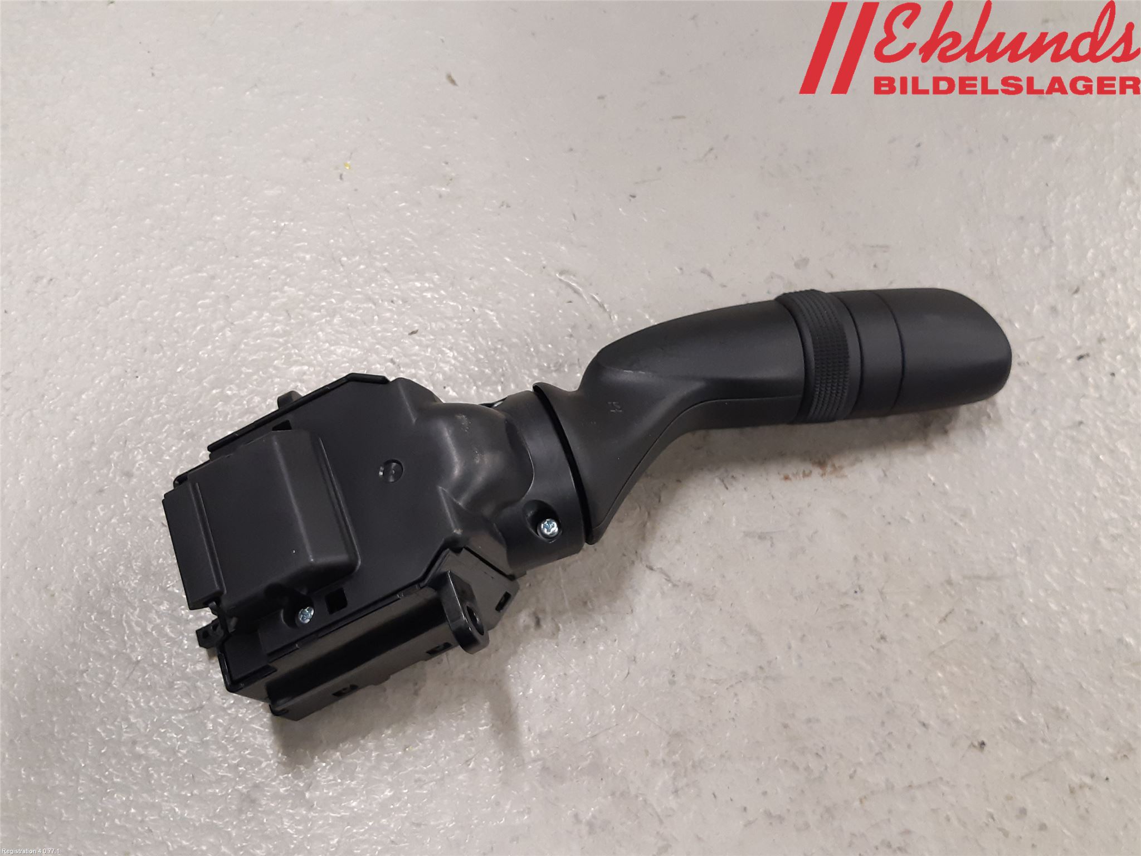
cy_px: 428
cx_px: 570
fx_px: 857
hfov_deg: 67.3
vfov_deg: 53.1
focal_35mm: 26
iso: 200
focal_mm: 3.93
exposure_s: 1/50
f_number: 1.7
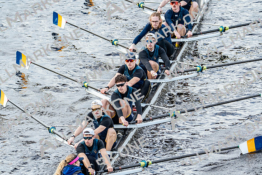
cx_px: 131
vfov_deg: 3.8
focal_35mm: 365
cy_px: 88
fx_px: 2657
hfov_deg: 5.6
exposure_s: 1/1250
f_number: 6.3
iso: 1250
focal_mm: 365
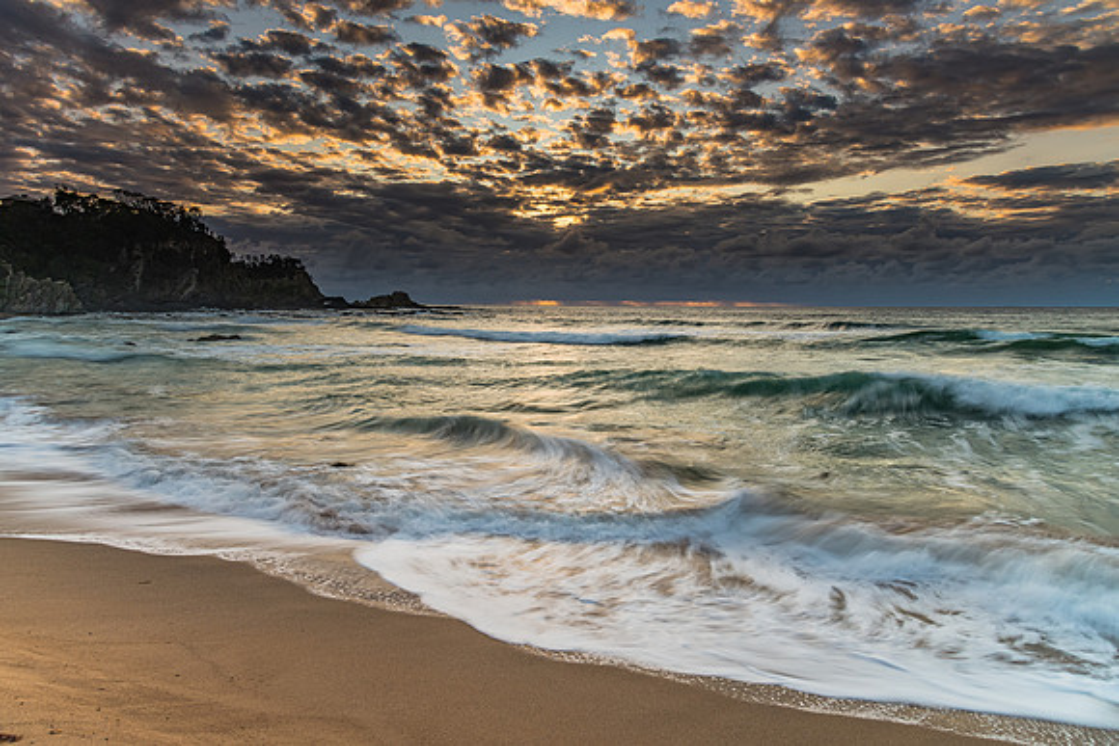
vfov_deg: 52.5
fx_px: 757
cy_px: 371
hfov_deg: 72.9
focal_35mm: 24
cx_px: 557
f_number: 9
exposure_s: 1/2.5
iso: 100
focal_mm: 24
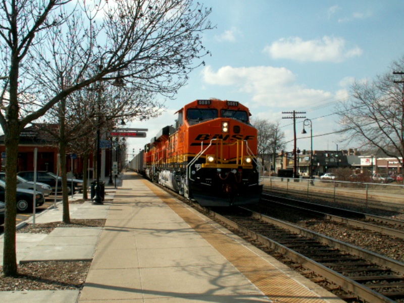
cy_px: 152
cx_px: 202
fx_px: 408
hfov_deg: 52.6
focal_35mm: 35
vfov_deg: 40.7
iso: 64
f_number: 7.1
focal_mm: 5.86
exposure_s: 1/250
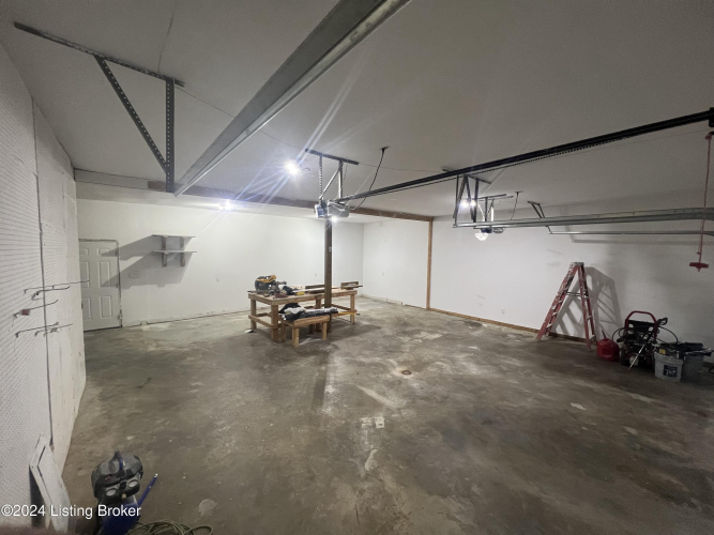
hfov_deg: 106.2
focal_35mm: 13
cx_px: 357
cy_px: 268
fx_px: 268
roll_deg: -0.8
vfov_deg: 89.9
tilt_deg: -3.4
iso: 250
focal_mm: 1.57
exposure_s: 1/78
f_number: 1.8
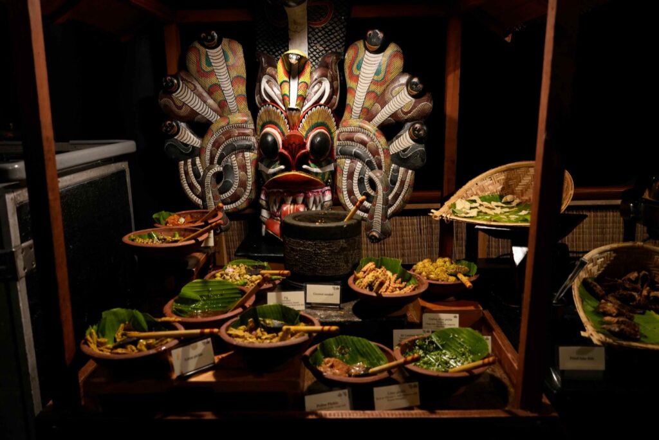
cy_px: 220
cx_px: 330
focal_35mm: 30
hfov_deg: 61.9
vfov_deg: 43.7
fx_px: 549
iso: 2500
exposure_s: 1/100
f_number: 4
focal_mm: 30
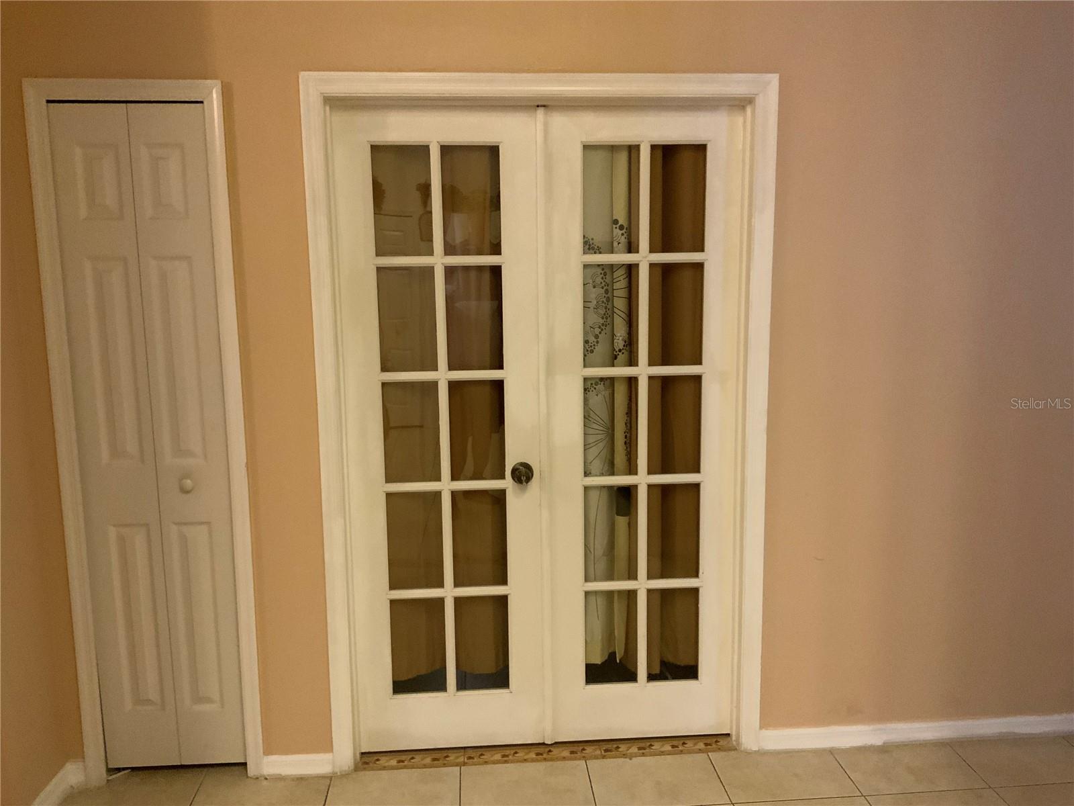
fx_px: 900
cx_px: 537
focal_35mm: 29
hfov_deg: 61.7
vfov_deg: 48.2
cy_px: 403
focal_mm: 3
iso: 320
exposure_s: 1/40
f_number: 1.8
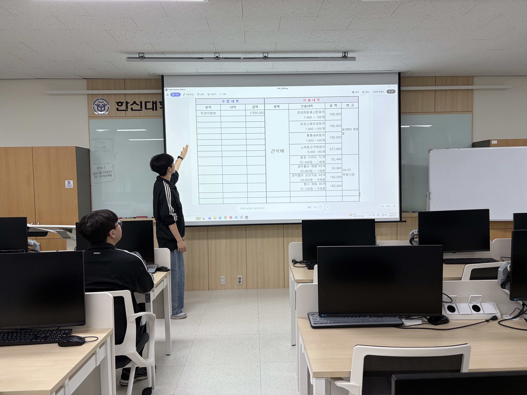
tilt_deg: -1.0
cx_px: 264
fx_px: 396
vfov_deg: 53.1
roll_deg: +2.8
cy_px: 198
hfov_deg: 67.3
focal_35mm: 26
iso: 64
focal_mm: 5.96
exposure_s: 1/120
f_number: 1.6
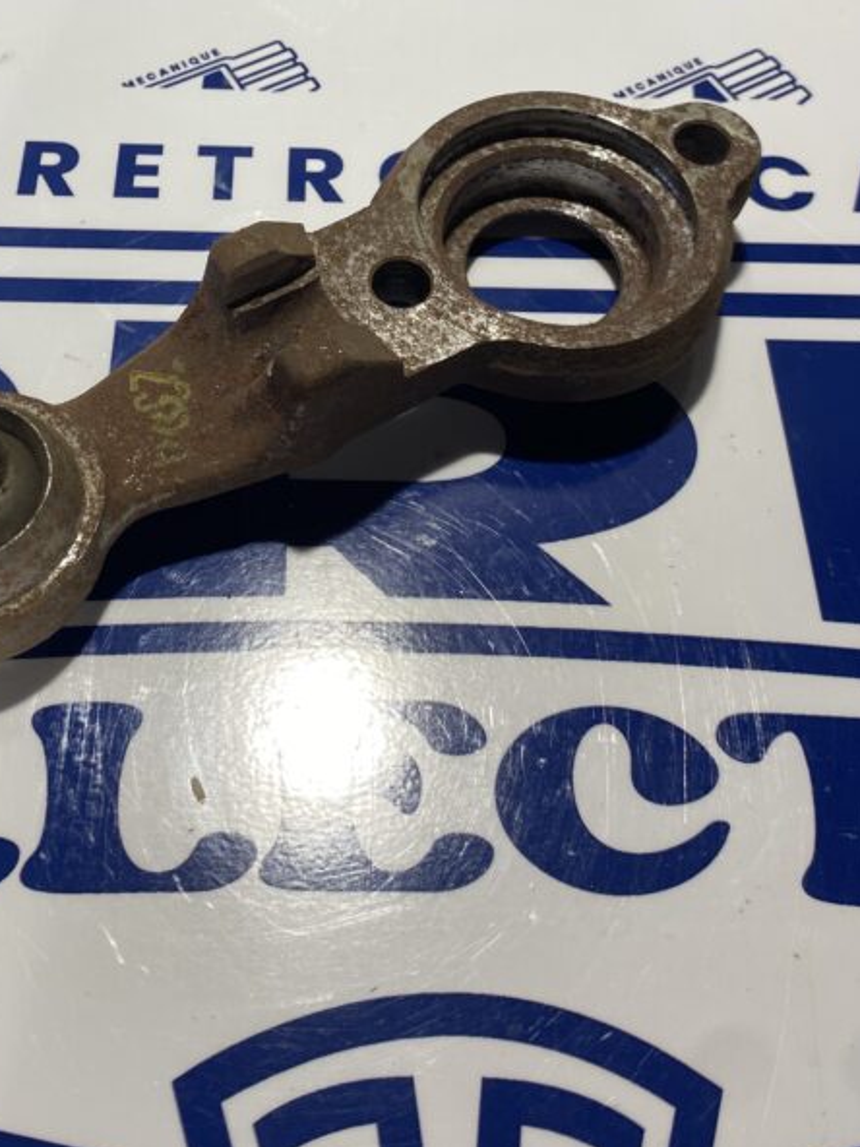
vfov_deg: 40.9
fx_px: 1491
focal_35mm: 45
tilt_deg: -52.2
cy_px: 291
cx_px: 312
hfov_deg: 32.0
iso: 32
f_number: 1.8
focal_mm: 4.25
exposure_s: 1/119
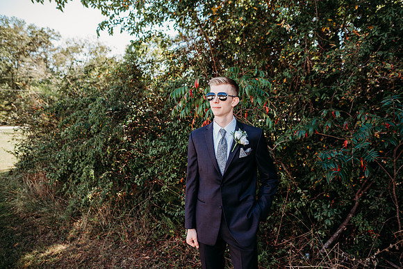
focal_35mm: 24
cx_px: 202
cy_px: 134
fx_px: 269
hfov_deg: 73.7
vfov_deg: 53.2
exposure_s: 1/400
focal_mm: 24
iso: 200
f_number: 2.8
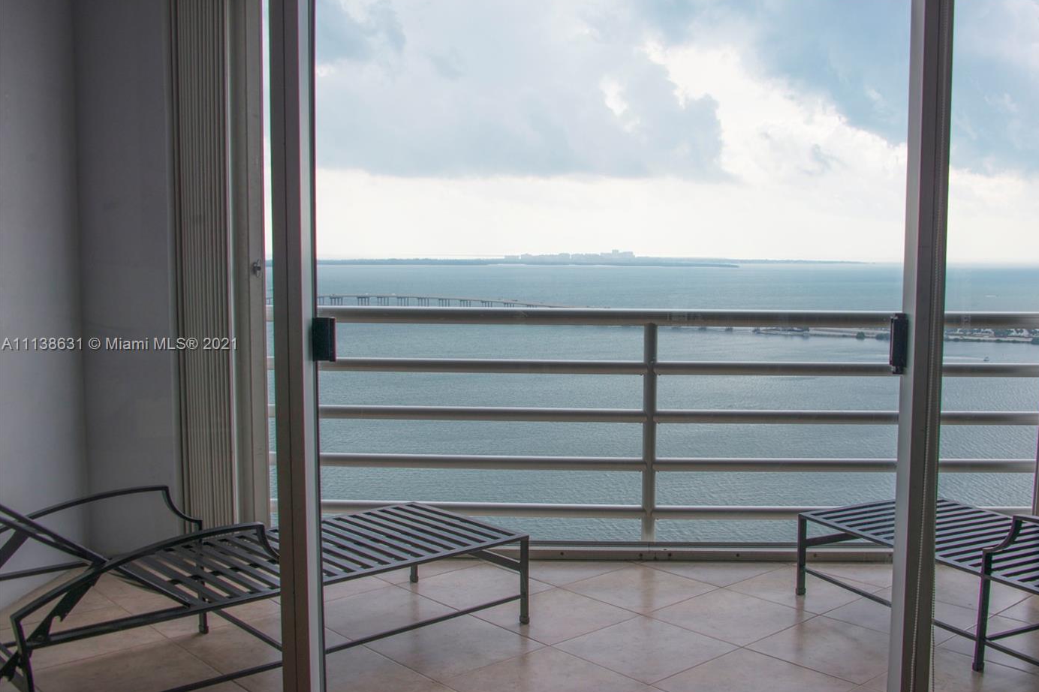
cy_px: 345
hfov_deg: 51.7
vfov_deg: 35.9
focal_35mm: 37
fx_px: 1068
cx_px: 599
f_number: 8
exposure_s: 1/250
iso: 100
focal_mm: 32
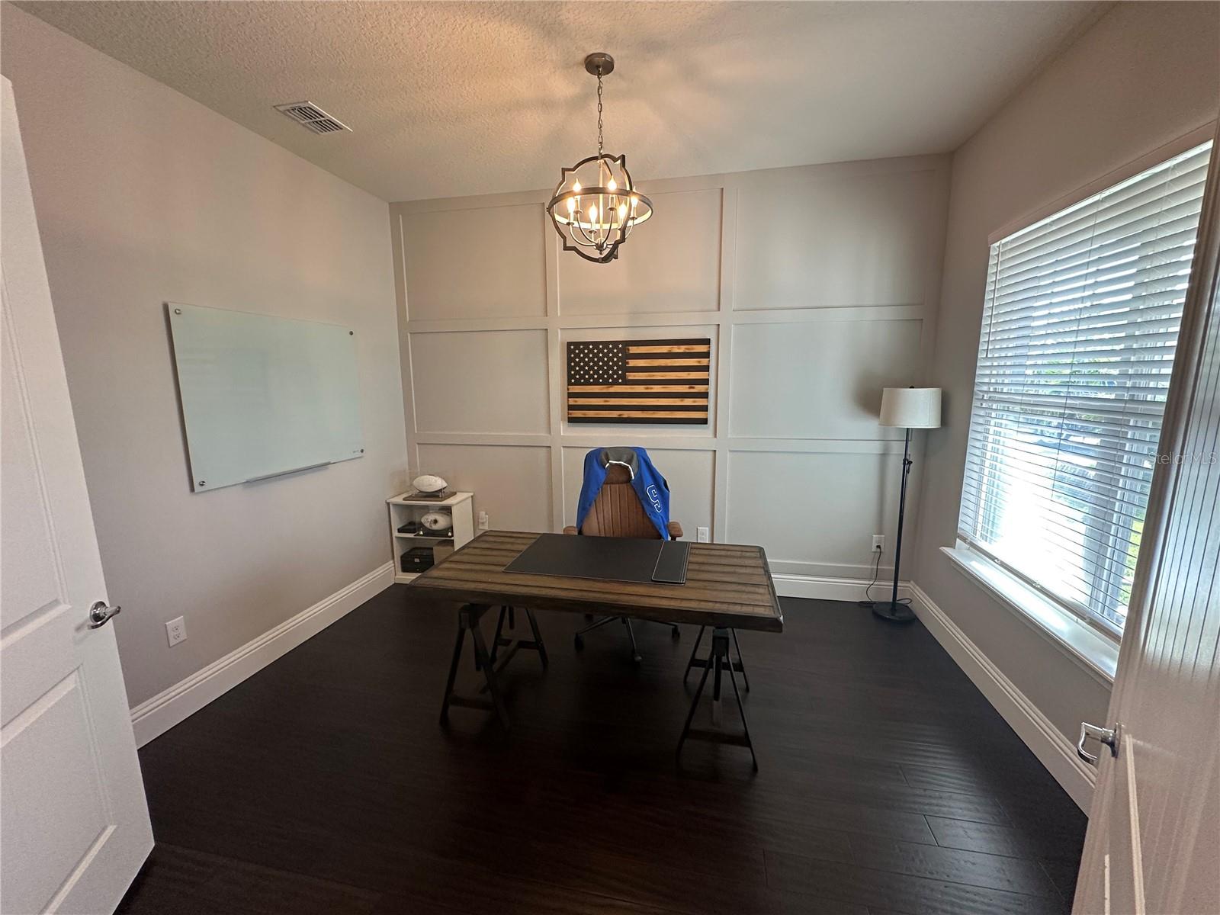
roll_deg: +0.5
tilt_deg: -9.0
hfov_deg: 102.1
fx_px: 493
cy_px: 458
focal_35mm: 14
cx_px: 610
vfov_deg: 85.7
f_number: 2.2
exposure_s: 1/120
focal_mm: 2.22
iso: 250
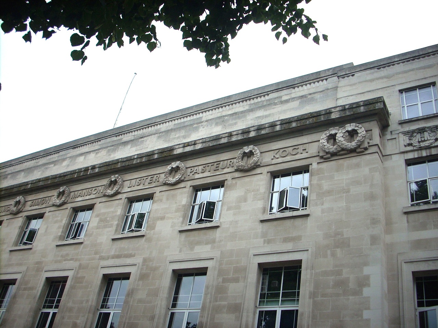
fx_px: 468
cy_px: 164
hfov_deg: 50.1
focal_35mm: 37
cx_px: 219
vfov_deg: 38.7
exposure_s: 1/210
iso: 64
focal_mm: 6.2
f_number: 5.6
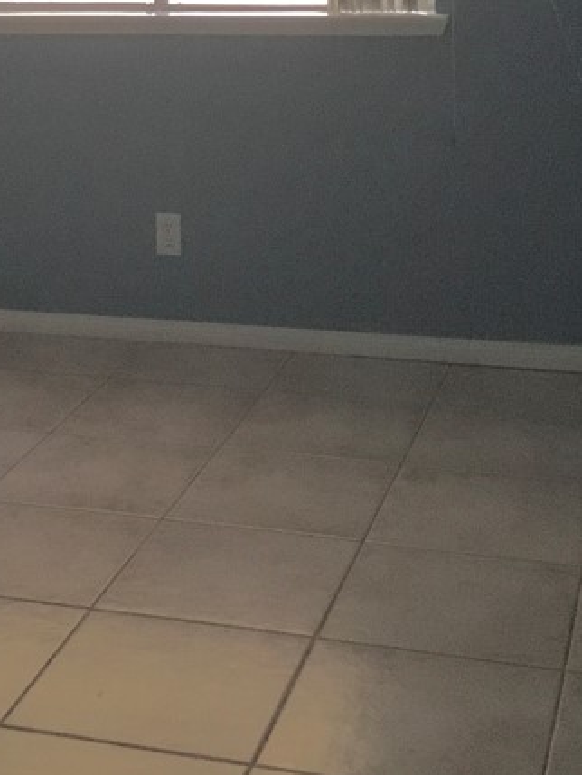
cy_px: 101
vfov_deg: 25.6
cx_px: 123
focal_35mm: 74
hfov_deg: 19.7
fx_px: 1658
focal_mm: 3.3
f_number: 2.4
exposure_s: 1/30
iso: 200
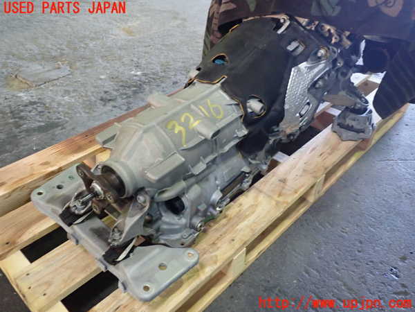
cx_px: 208
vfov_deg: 46.8
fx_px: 360
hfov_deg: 60.0
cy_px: 156
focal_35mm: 30
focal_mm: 5.4
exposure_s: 1/30
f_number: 2.3
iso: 500
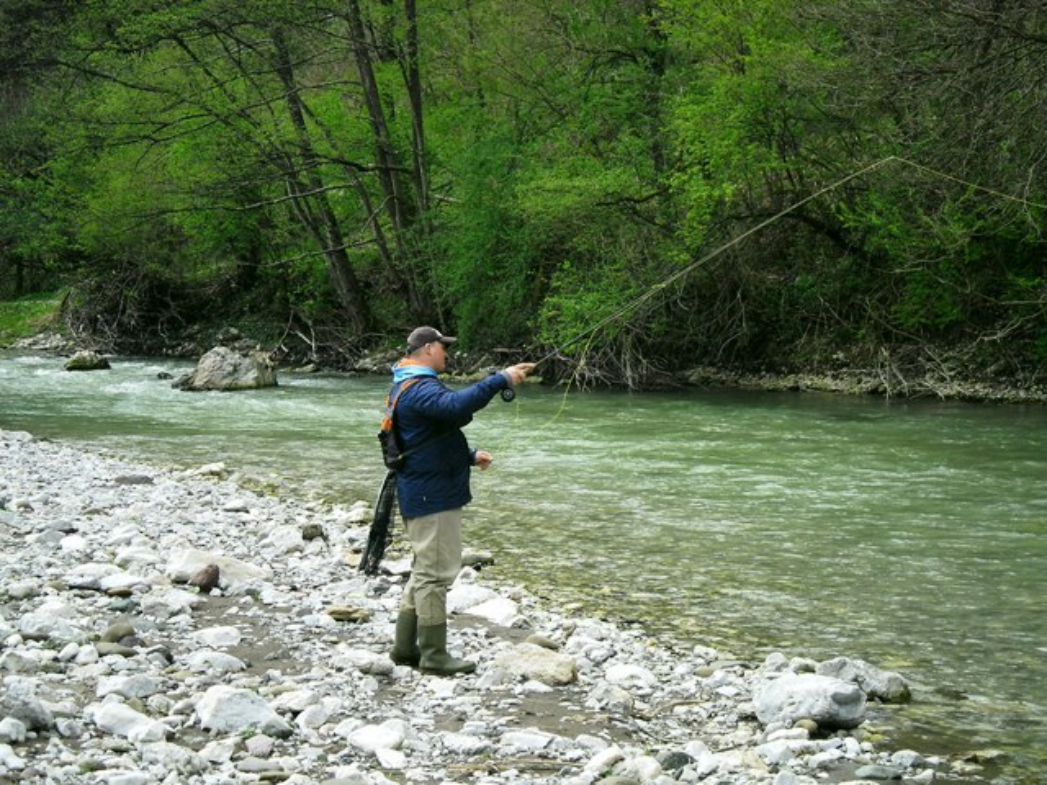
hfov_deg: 25.7
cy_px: 392
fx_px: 2299
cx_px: 524
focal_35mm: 76
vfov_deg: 19.4
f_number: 5.2
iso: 80
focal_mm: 13.4
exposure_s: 1/158
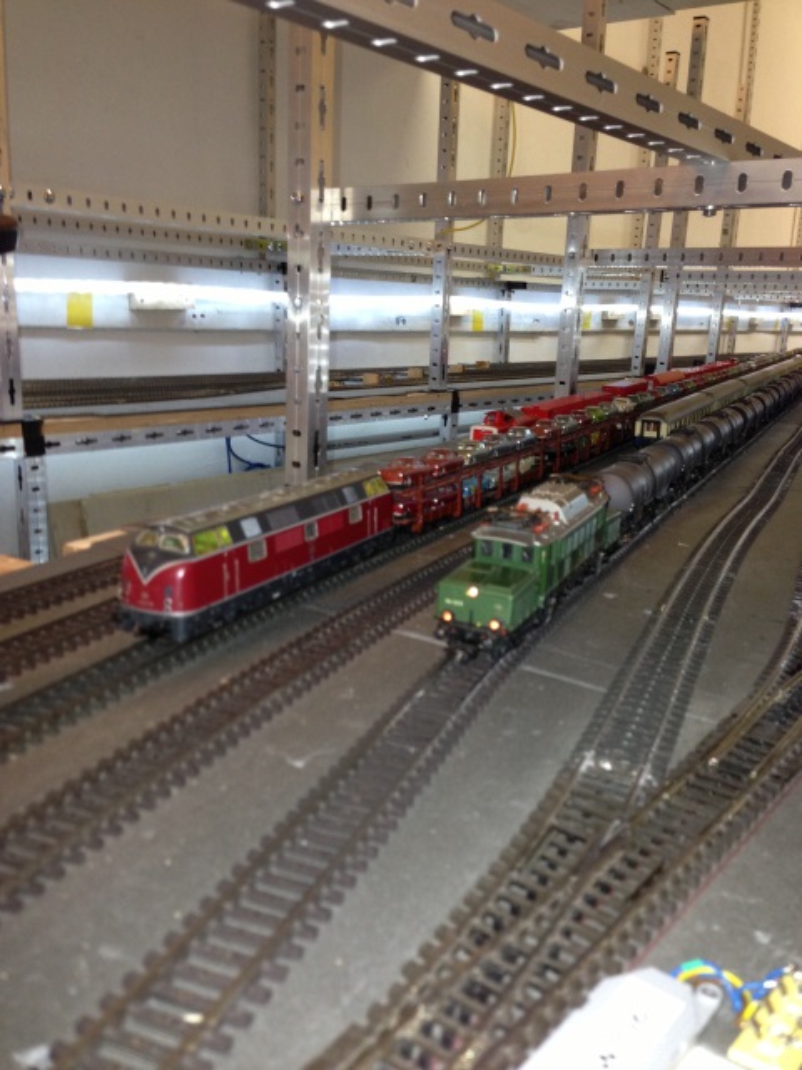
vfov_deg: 55.4
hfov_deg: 42.9
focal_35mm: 33
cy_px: 535
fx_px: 1019
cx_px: 401
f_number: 2.4
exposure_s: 1/20
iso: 125
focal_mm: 4.13
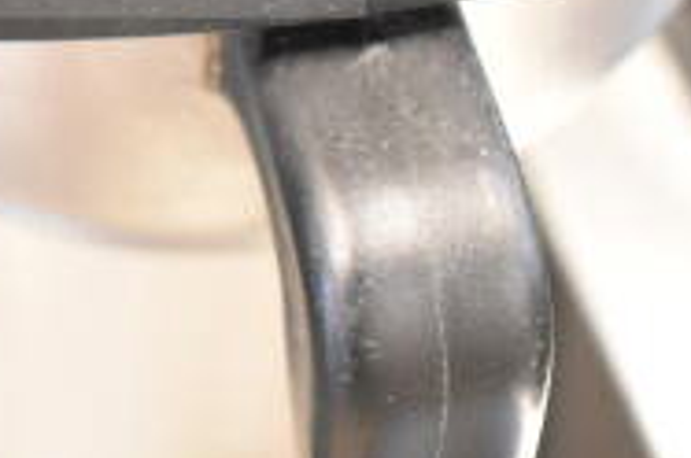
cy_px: -275
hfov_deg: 16.3
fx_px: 2350
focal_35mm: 123
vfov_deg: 10.7
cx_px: -52
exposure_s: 1/40
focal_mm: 25
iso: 4500
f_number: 4
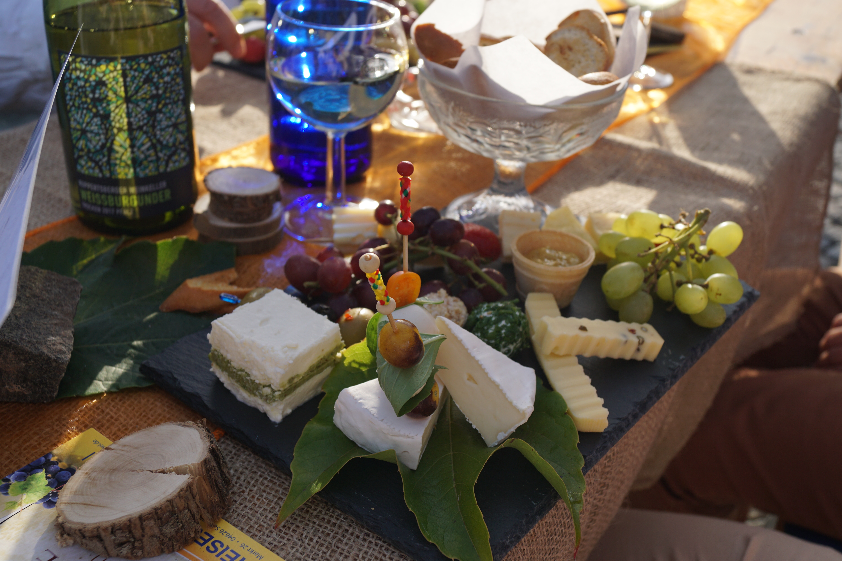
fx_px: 912
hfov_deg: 49.6
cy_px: 280
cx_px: 421
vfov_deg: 34.2
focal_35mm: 39
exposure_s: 1/320
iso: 100
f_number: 5.6
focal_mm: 26
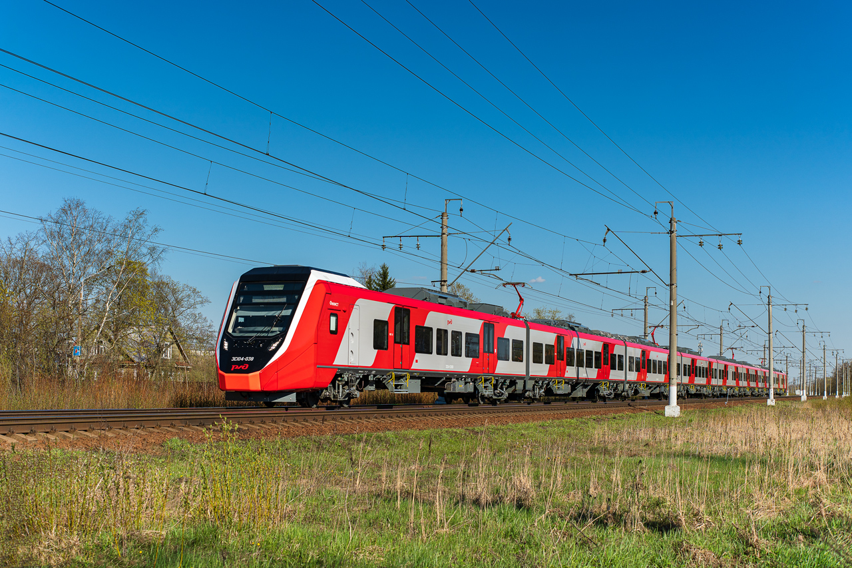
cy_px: 284
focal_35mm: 50
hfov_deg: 39.6
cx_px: 426
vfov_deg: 27.0
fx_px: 1183
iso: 125
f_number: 7.1
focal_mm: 50
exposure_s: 1/1000
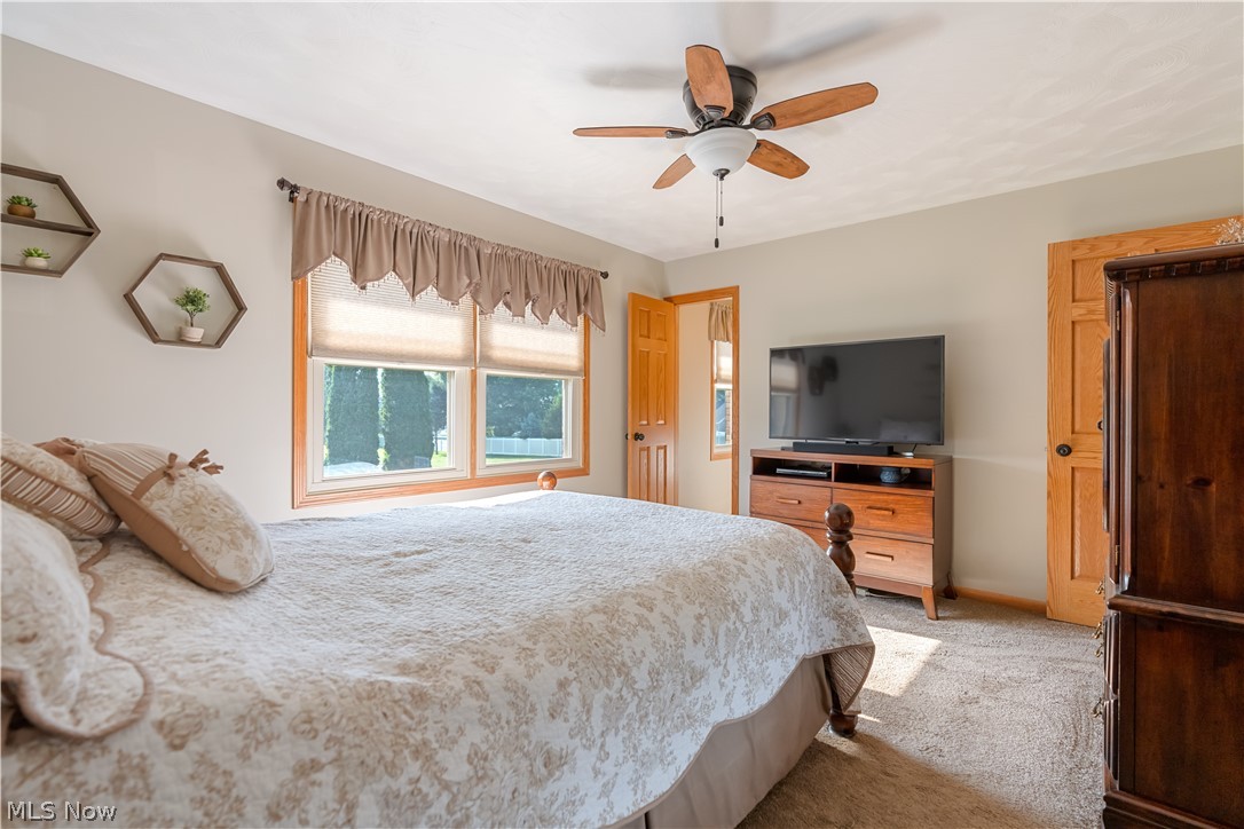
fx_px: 553
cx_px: 622
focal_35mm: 16
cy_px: 414
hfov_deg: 96.7
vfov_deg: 73.7
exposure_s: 1/15
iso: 400
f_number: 4
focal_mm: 16
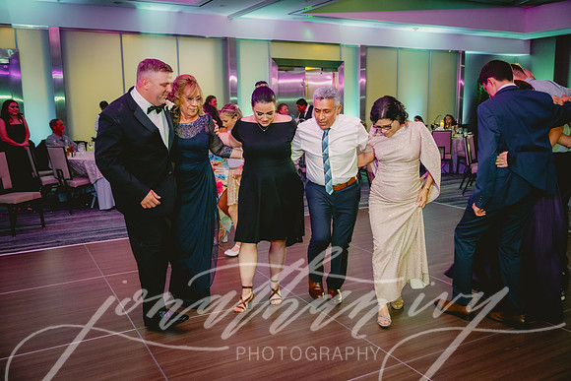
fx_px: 508
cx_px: 286
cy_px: 190
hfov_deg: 58.7
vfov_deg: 41.1
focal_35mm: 32
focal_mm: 32
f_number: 2.8
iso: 2500
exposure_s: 1/125
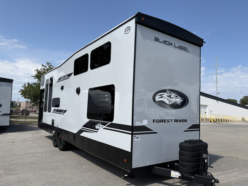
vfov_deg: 53.1
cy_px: 93
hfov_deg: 67.3
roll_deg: -3.1
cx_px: 124
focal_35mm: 26
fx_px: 186
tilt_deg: +7.2
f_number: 1.6
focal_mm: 5.96
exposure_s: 1/5814
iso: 50
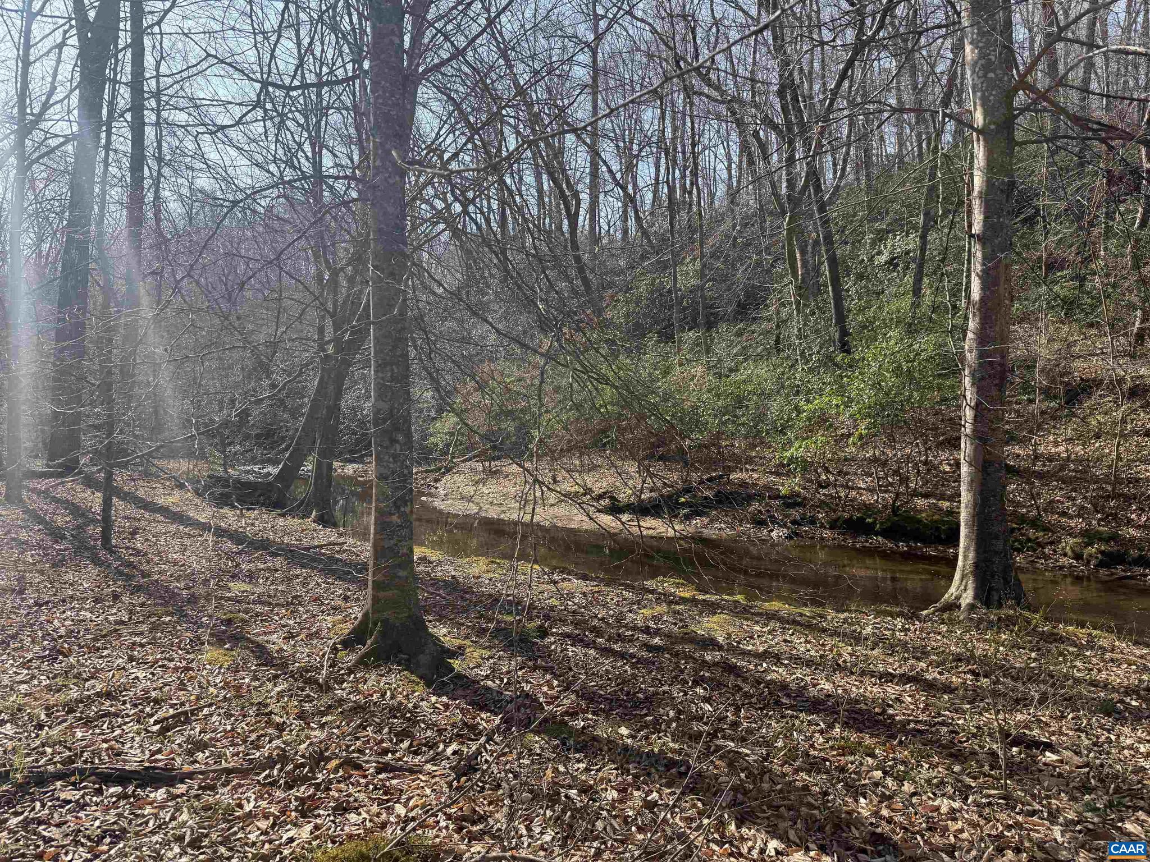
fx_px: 797
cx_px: 575
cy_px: 431
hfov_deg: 71.6
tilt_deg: +0.9
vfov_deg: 56.8
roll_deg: -4.7
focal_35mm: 24
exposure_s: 1/2110
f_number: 1.78
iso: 100
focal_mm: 6.76
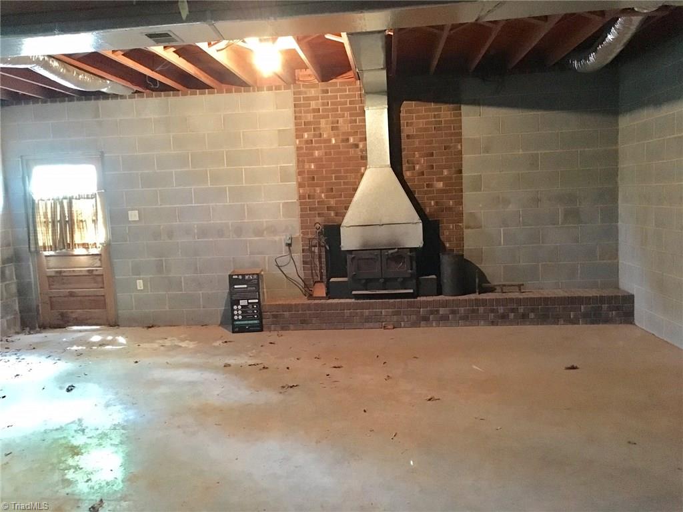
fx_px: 572
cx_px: 342
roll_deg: +2.6
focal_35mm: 29
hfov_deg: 61.7
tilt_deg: -7.5
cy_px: 256
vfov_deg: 48.2
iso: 1250
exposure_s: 1/15
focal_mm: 4.15
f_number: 2.2
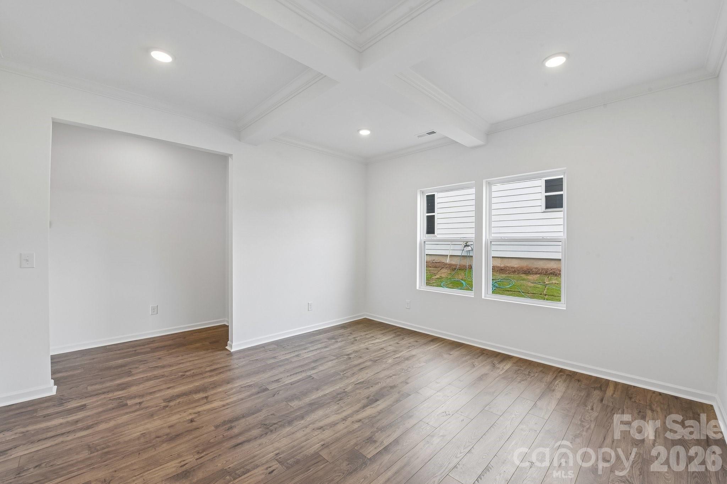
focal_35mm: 14
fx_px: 283
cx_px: 364
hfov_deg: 104.3
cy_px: 242
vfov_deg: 81.2
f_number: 11
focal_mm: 14
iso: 200
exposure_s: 1/20
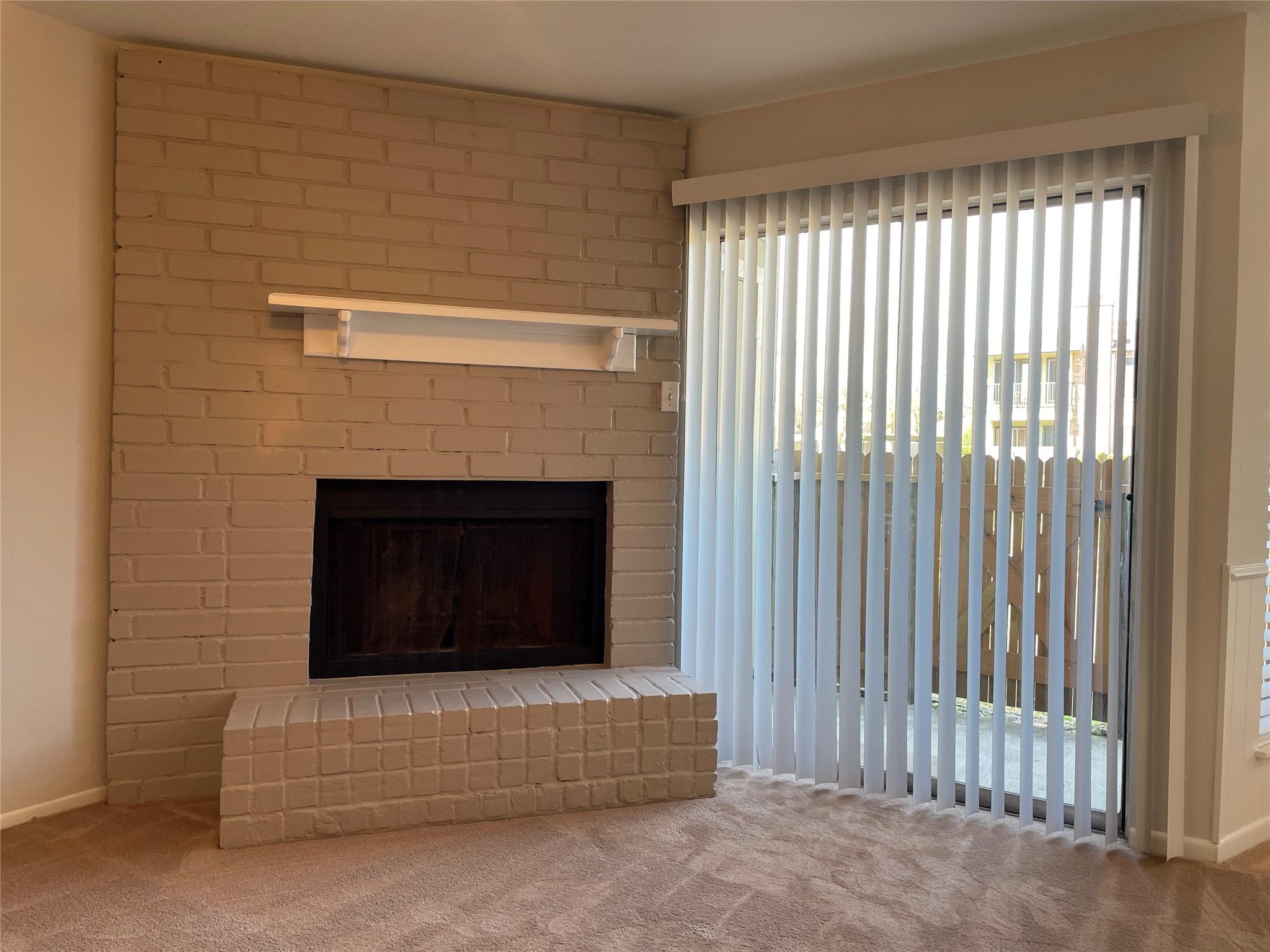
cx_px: 635
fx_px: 954
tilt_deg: -0.8
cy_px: 476
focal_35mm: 26
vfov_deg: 53.1
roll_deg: -0.7
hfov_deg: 67.3
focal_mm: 4.2
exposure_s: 1/120
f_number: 1.6
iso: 80
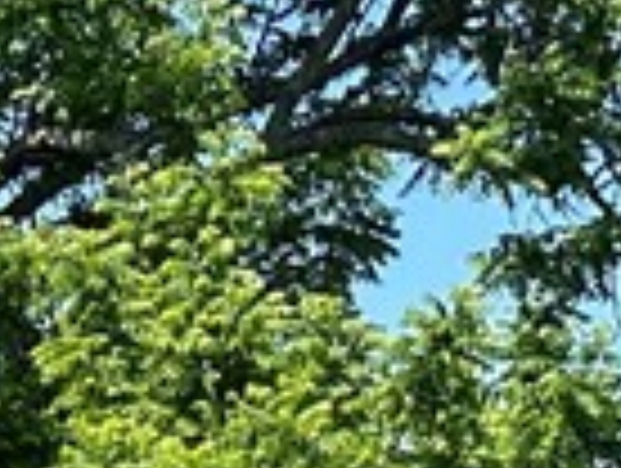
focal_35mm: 178
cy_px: 1606
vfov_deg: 7.1
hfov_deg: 9.2
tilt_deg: -14.7
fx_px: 3199
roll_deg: -1.2
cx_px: -1156
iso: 80
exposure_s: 1/1721
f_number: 1.78
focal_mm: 6.86
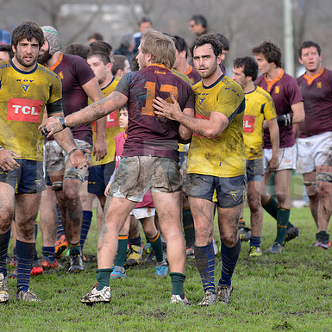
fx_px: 3613
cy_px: 166
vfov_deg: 5.3
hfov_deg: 5.3
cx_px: 106
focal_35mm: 333
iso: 1250
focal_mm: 260
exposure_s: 1/500
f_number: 5.6
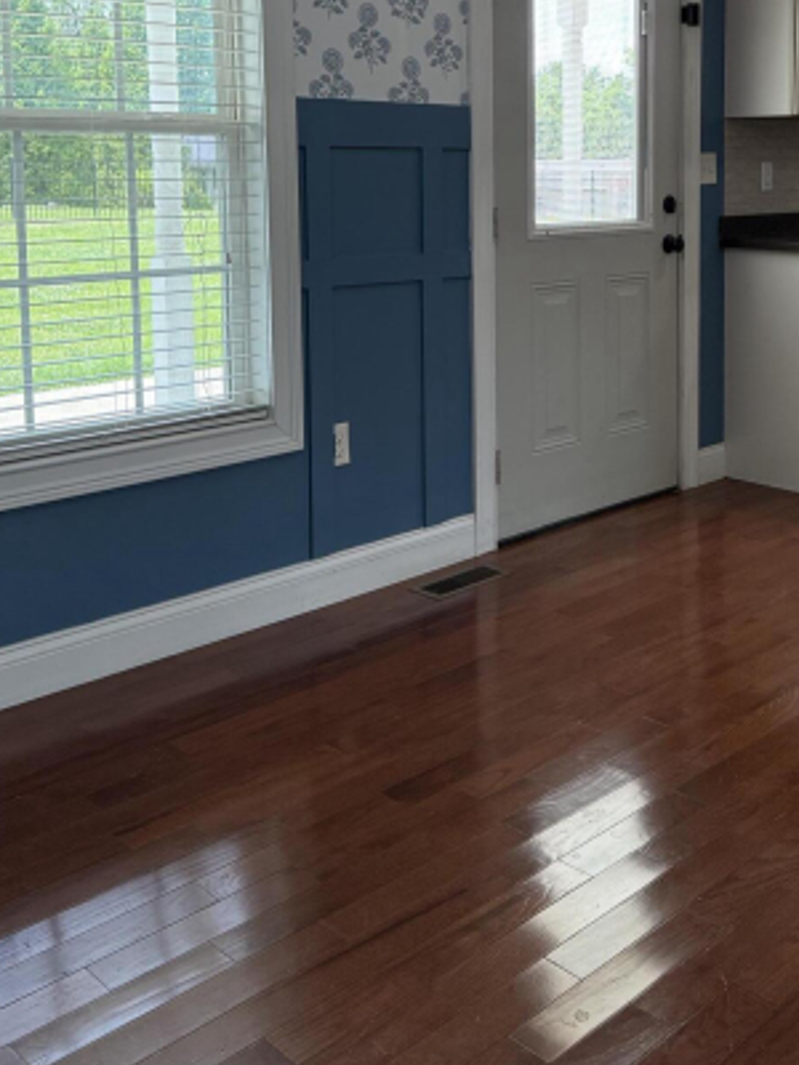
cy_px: 278
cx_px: 586
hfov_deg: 35.3
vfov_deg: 45.3
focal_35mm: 40
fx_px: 1231
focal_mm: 6.76
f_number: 1.78
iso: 200
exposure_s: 1/227
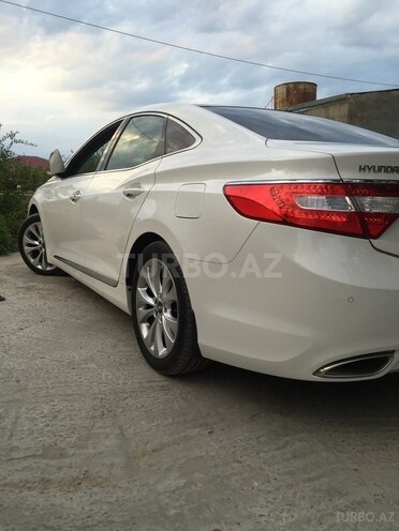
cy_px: 266
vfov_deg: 61.7
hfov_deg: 48.2
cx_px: 200
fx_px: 446
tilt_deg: -8.3
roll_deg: -1.3
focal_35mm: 29
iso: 32
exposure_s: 1/197
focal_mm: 4.15
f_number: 2.2
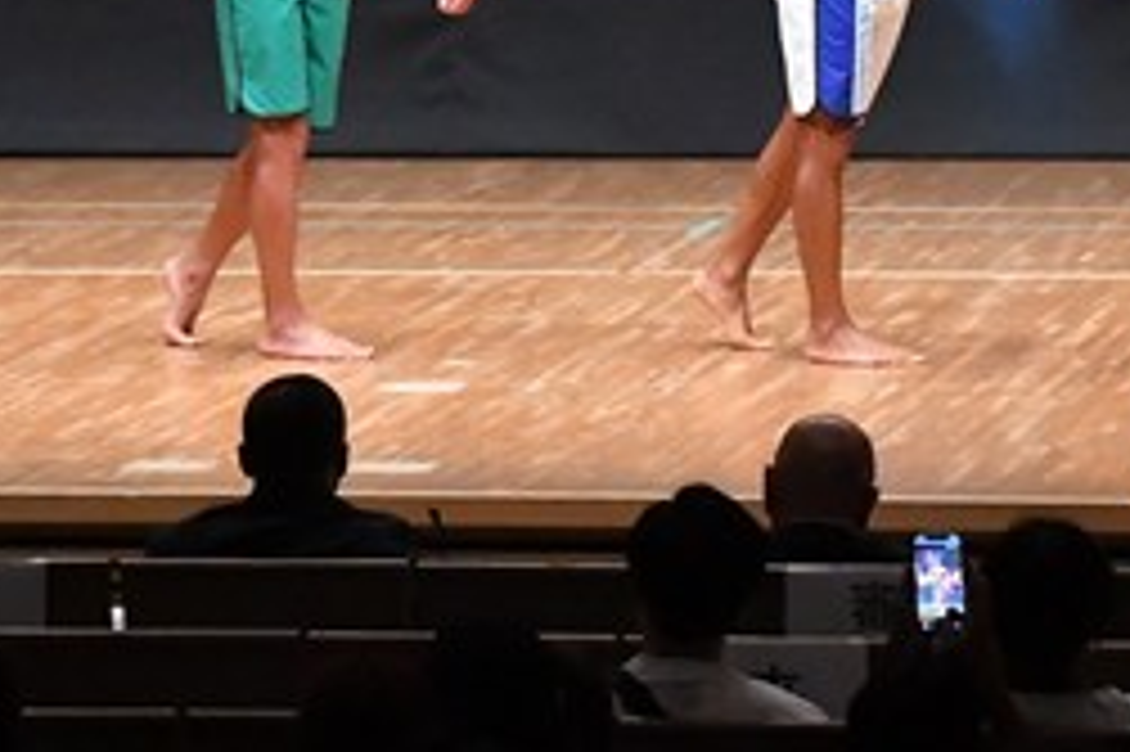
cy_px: -59
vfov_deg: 4.2
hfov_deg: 6.4
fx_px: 10163
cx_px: 484
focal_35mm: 324
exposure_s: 1/400
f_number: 5.6
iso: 8000
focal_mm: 70
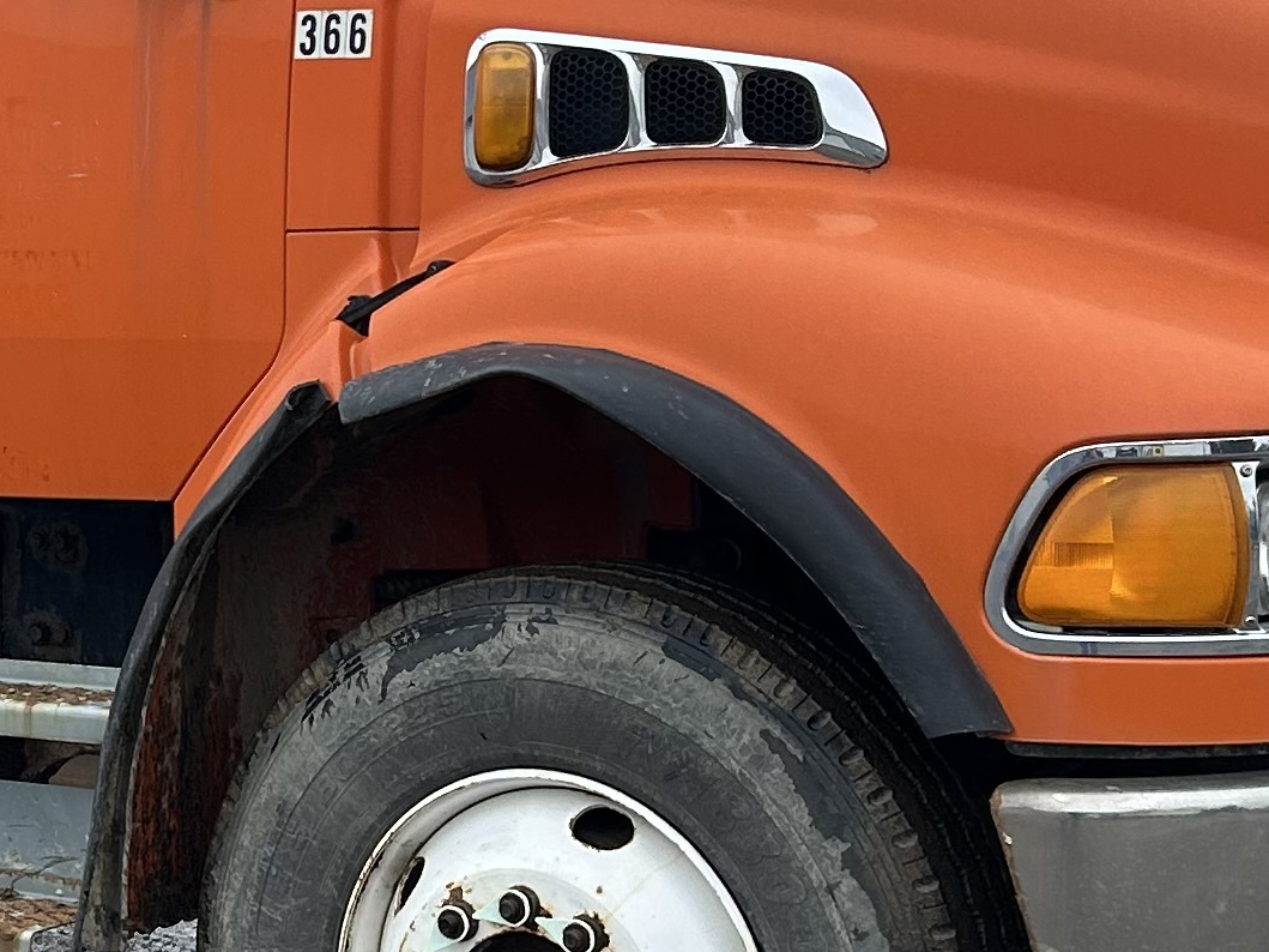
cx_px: 12
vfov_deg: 14.9
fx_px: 3629
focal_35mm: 99
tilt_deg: -4.8
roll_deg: -0.2
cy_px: 429
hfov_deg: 19.3
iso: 50
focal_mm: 5.7
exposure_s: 1/1431
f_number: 1.5
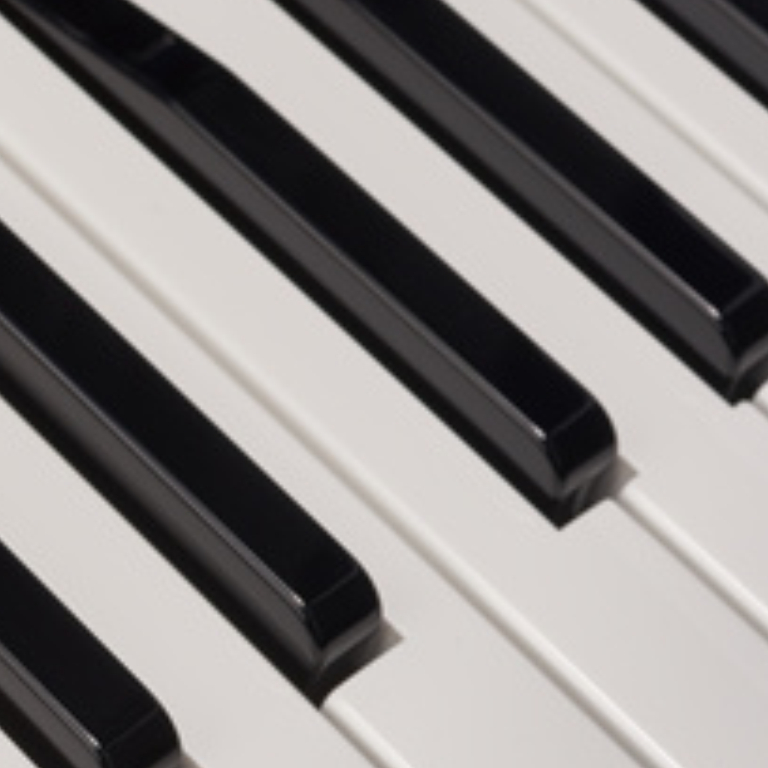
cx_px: -689
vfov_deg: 11.5
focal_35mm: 150
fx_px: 3765
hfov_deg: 10.8
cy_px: 15
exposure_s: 2
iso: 64
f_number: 16
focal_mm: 45
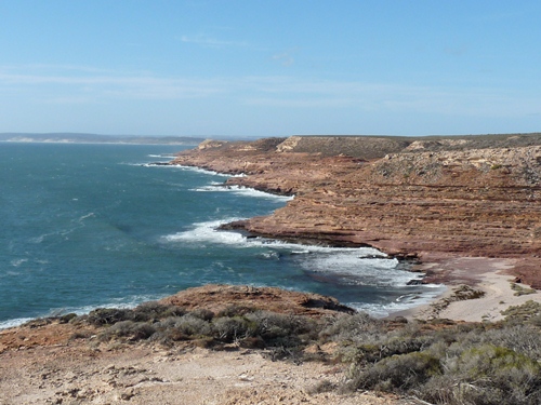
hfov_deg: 37.5
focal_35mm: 51
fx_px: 797
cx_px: 270
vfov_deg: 28.6
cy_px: 202
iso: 100
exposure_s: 1/400
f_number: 5.6
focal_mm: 5.2
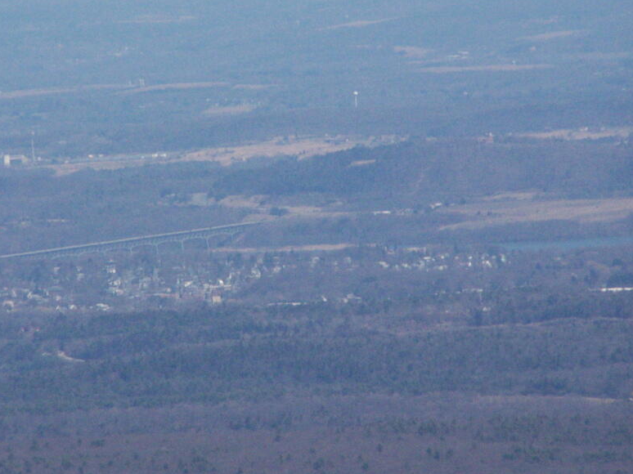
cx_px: 270
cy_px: 227
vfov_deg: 3.0
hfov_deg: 3.9
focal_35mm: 503
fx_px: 9195
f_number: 5
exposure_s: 1/1000
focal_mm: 63
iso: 400
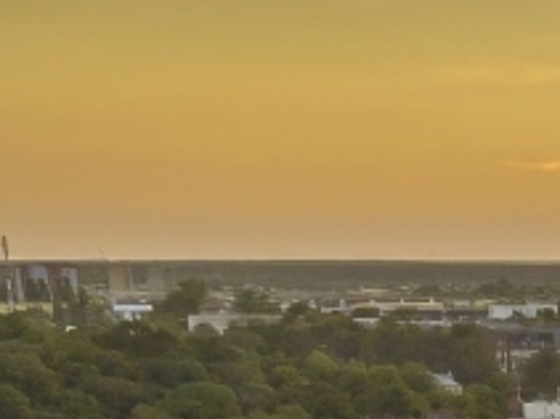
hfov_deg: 9.1
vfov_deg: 7.5
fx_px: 2943
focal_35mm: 182
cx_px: 1582
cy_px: 1087
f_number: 5.6
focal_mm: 12.3
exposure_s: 1/100
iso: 200
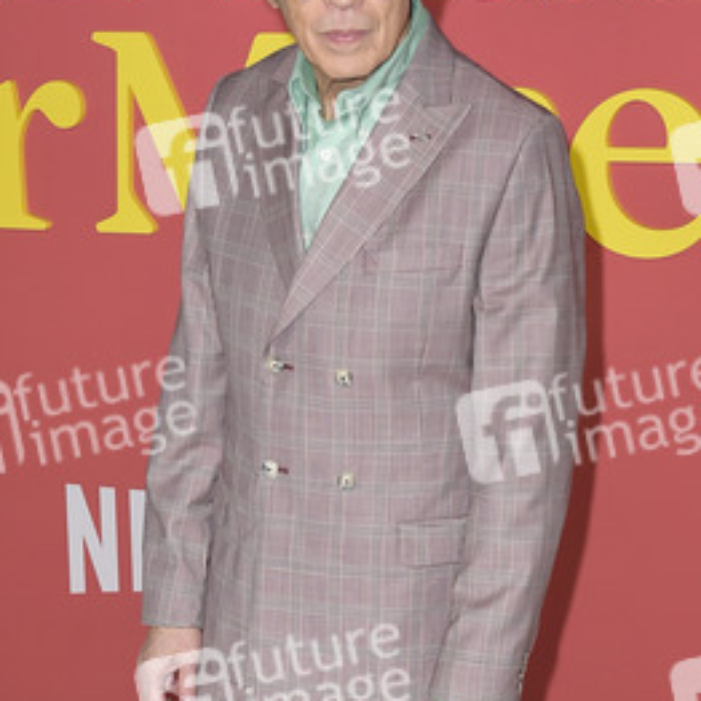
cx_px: 352
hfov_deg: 26.5
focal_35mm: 65
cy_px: 286
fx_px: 1489
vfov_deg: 26.4
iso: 400
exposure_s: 1/250
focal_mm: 50
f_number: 6.3
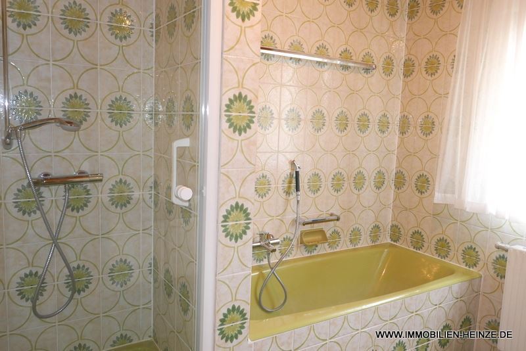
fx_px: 409
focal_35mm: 28
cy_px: 176
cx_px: 263
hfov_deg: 65.5
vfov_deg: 46.4
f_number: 3
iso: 500
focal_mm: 10.2
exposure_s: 1/60
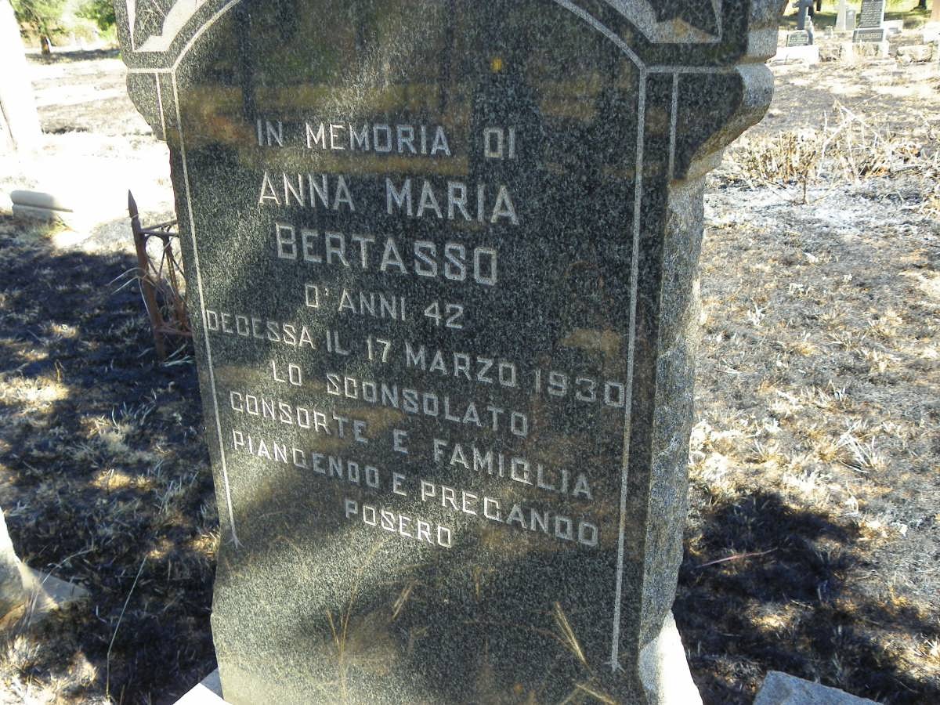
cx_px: 470
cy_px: 352
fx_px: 869
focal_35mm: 32
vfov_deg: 44.2
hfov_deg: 56.8
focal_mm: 5.7
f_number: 2.8
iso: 64
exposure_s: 1/100
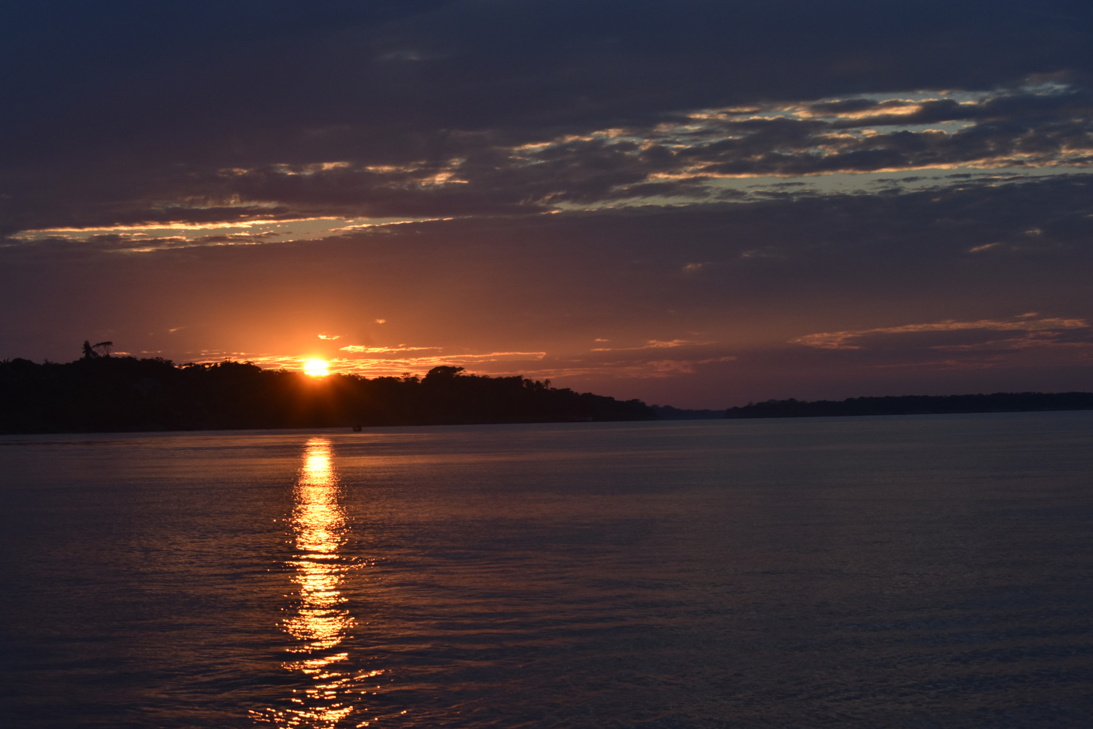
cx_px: 546
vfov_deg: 16.6
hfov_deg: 24.6
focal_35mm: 82
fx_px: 2504
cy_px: 364
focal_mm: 55
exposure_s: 1/500
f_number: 8
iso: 360
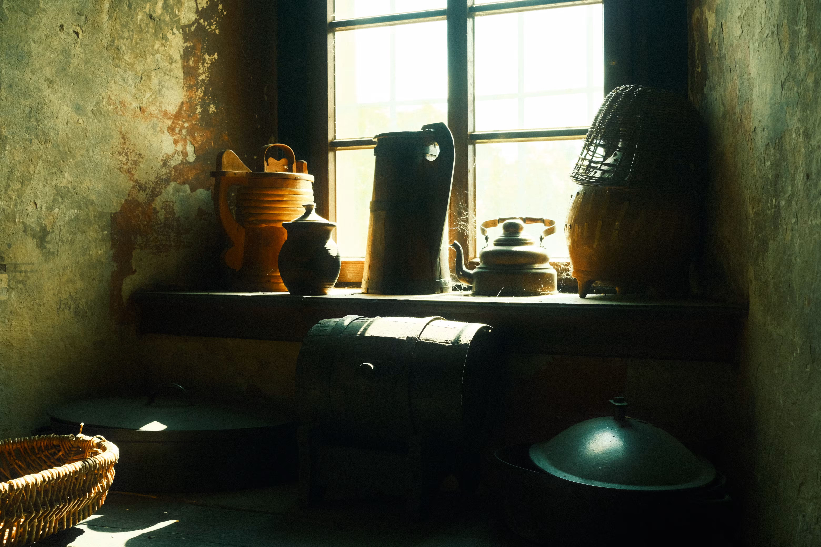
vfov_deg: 32.6
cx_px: 410
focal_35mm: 41
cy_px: 274
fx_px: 935
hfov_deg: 47.4
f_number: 5.6
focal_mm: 27
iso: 800
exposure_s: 1/100
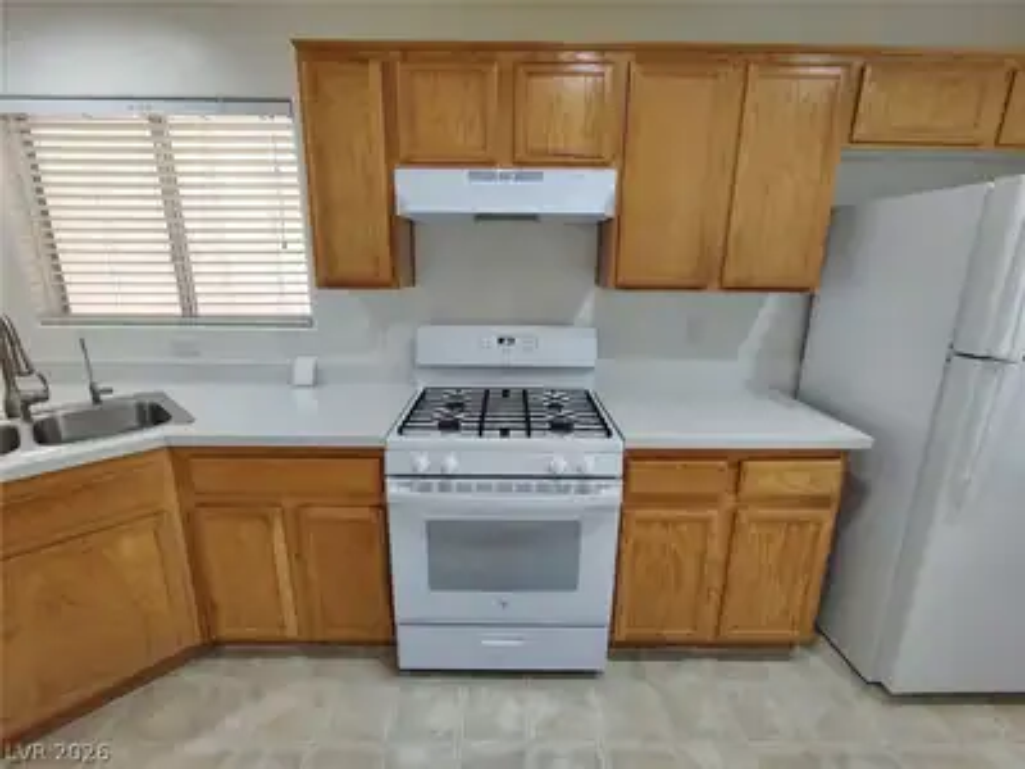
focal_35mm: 16
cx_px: 512
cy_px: 384
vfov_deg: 78.1
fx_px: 474
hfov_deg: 94.5
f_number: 2.2
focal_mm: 2.13
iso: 461
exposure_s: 1/60
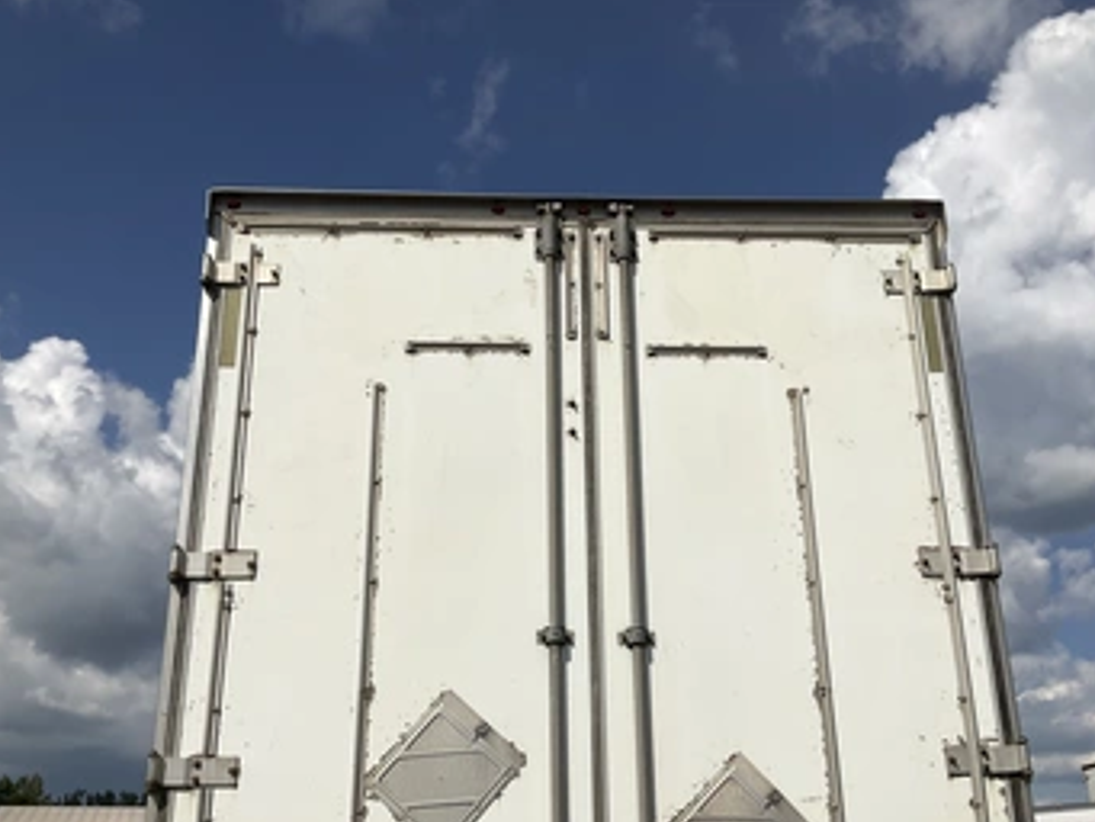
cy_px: 475
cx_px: 600
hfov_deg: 53.9
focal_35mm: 34
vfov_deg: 41.7
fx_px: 1076
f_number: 1.8
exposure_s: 1/6536
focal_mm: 3
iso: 25
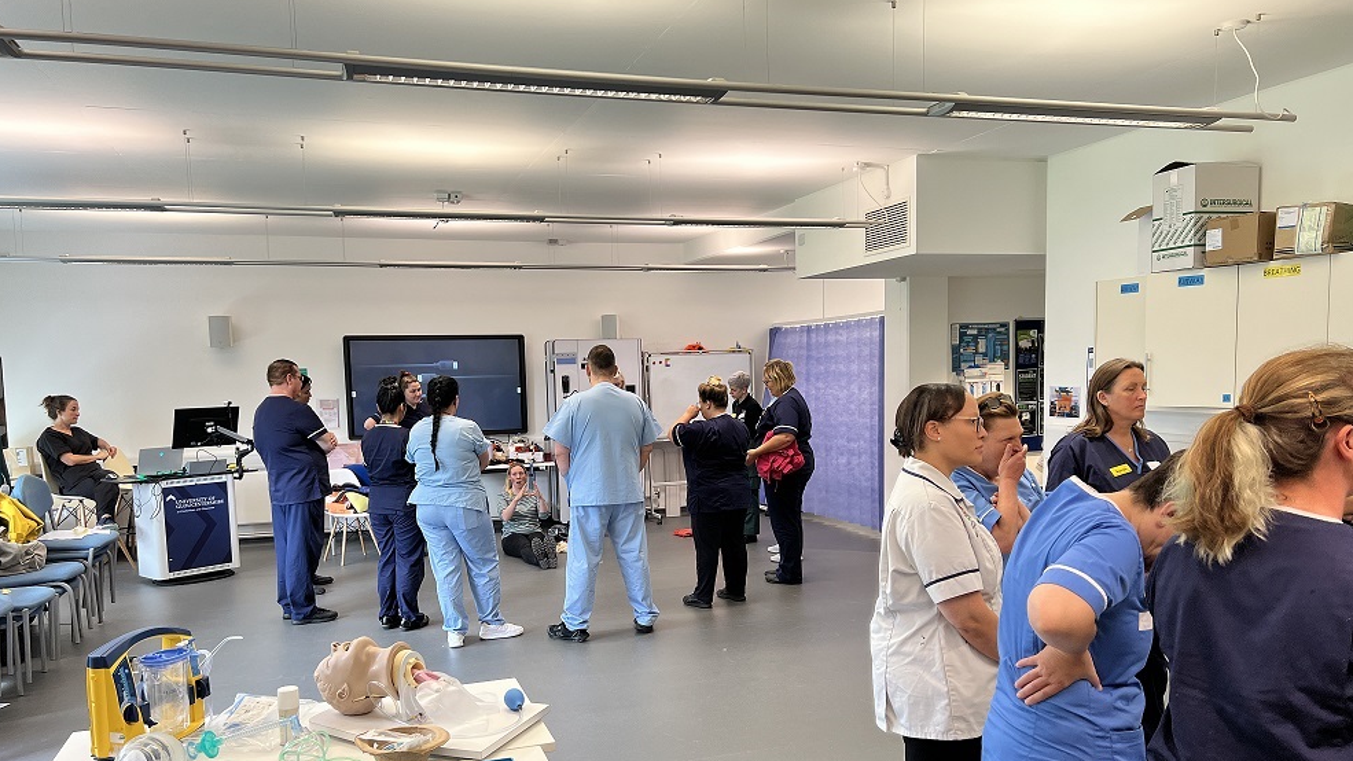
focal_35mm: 29
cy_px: 457
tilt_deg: -6.9
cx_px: 685
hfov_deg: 66.1
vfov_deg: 40.0
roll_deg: +1.9
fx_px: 1040
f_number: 1.5
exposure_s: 1/100
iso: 80
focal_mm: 5.7
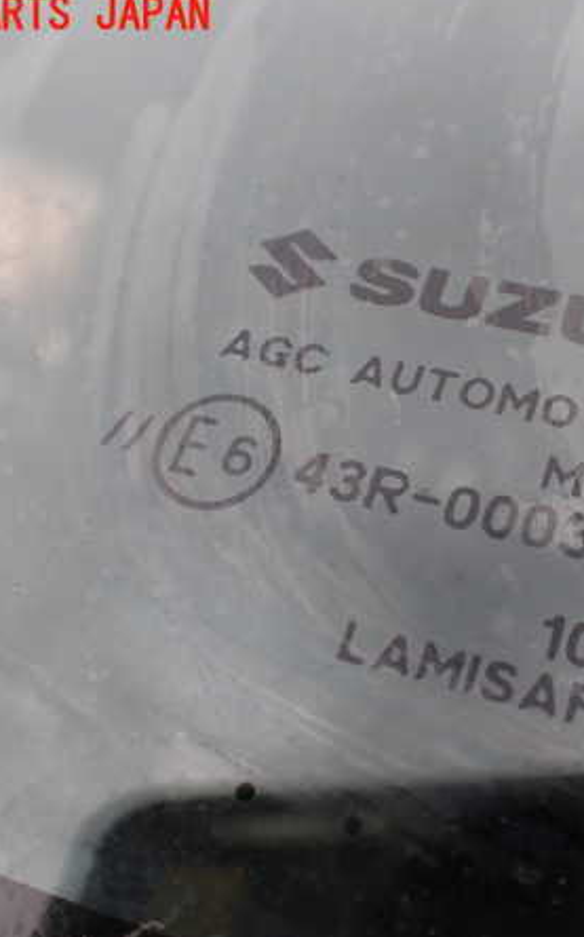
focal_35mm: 43
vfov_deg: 46.2
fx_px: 1096
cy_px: 464
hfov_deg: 29.2
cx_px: 460
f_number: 3.2
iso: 100
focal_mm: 5.4
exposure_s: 1/250
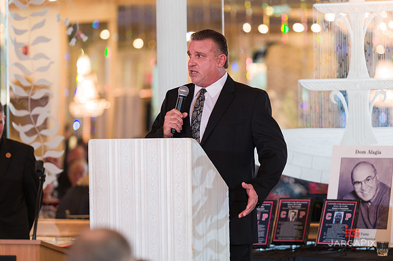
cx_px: 207
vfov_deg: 6.9
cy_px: 124
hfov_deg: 10.3
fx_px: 2180
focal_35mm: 200
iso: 1250
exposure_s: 1/200
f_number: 3.2
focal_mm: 180
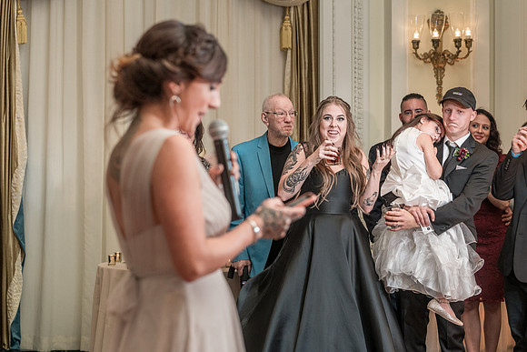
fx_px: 1263
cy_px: 193
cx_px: 288
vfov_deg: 15.8
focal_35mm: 86
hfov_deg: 23.6
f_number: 4
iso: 2000
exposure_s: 1/200
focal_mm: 78
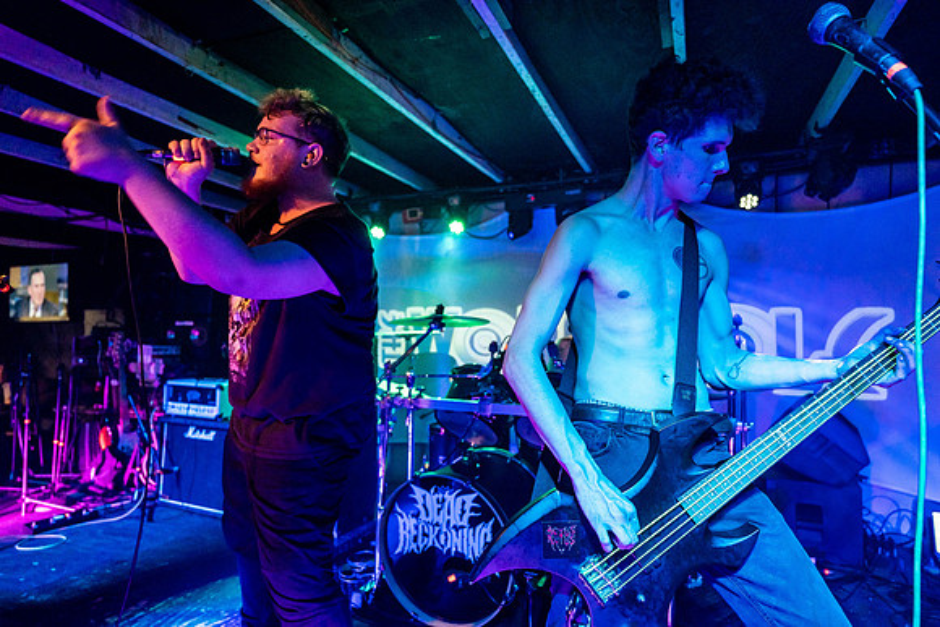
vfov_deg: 59.8
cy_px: 314
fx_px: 546
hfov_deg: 81.5
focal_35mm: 21
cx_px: 470
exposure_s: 1/200
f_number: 2.8
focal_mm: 20.9
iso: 3200
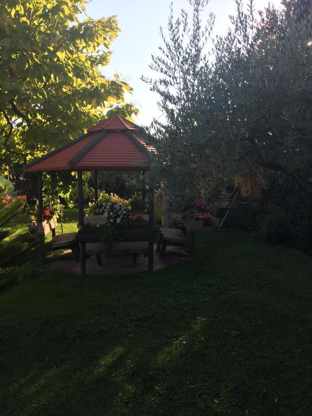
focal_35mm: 29
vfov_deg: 61.7
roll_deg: -0.3
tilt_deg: -5.8
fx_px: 349
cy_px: 208
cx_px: 156
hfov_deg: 48.2
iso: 32
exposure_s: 1/638
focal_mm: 4.15
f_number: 2.2
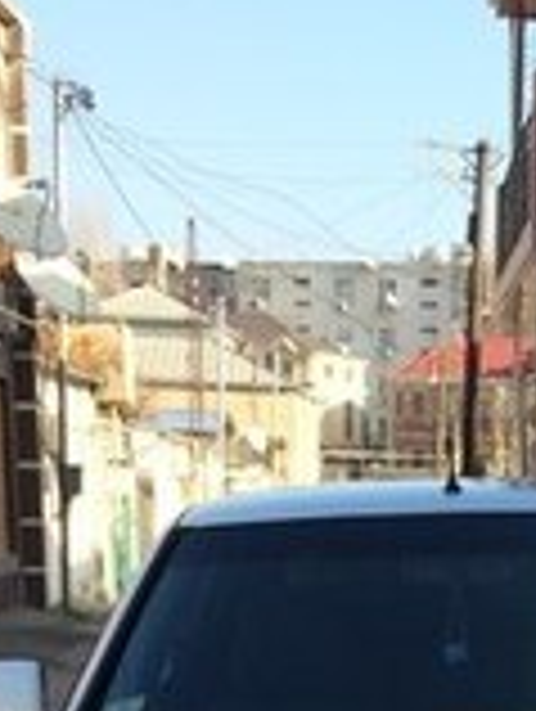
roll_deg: -2.2
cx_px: 550
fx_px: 1874
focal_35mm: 91
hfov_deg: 15.9
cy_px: 1017
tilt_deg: -18.3
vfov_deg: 19.2
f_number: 2.2
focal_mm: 4.15
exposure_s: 1/720
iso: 32
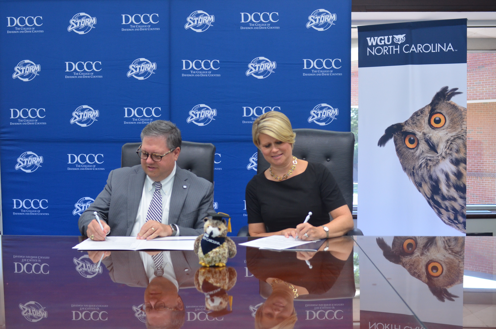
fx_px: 577
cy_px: 164
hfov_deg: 46.5
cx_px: 248
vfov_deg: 31.8
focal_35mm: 42
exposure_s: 1/60
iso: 720
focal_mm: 28
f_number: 4
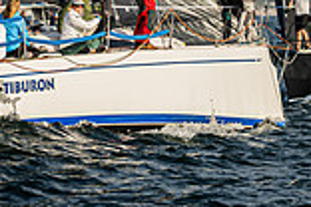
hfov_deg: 2.5
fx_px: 7135
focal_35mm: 826
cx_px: 320
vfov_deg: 1.7
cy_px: -162
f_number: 4.8
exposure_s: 1/1000
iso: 90
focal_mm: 170
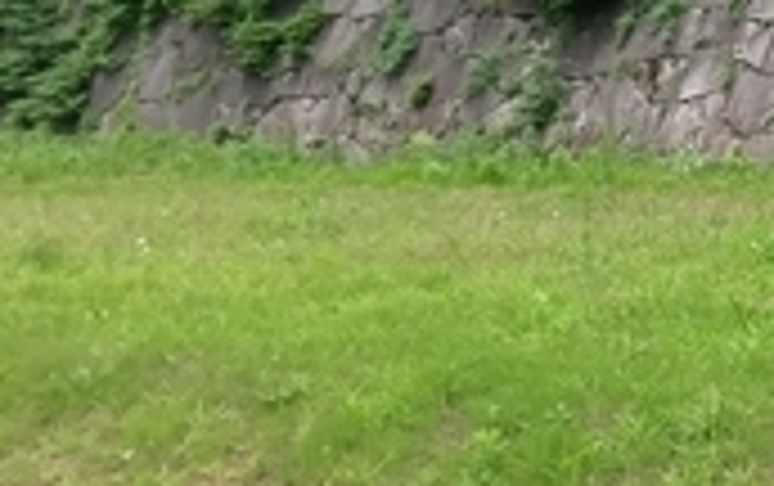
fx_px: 2704
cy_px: 252
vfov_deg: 10.3
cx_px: 1197
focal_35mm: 128
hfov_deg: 15.0
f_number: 1.8
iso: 100
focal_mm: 4.58
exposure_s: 1/828
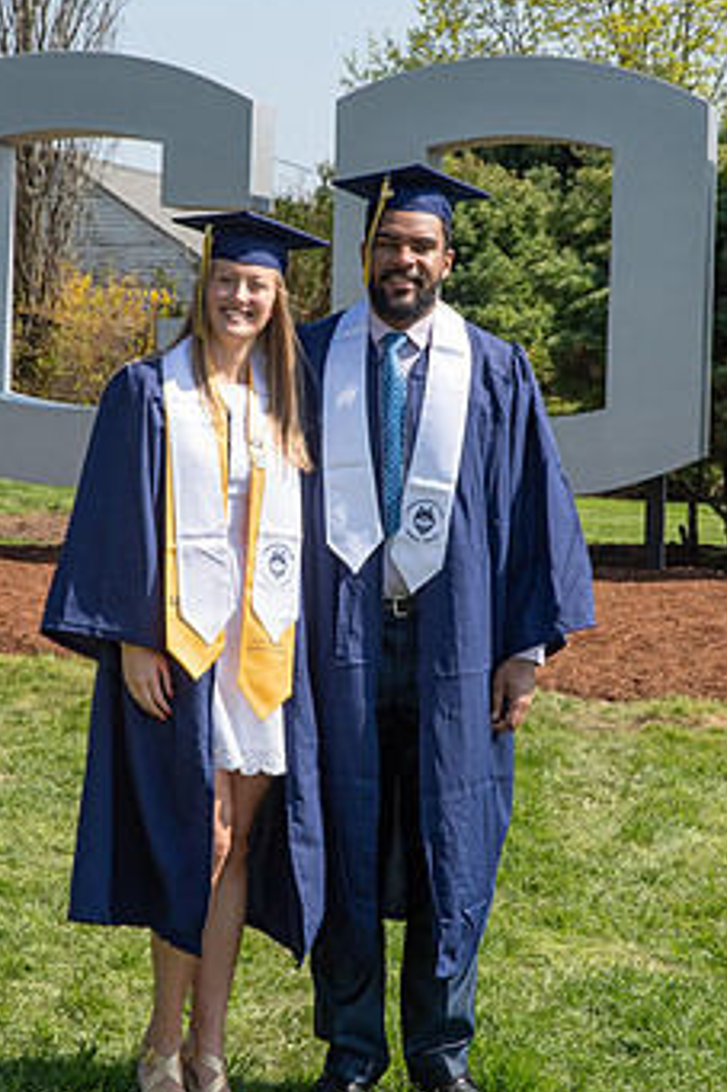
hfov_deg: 12.3
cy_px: 496
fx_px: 3366
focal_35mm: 111
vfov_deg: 18.4
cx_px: 323
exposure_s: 1/250
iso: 100
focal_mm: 56
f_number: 7.1
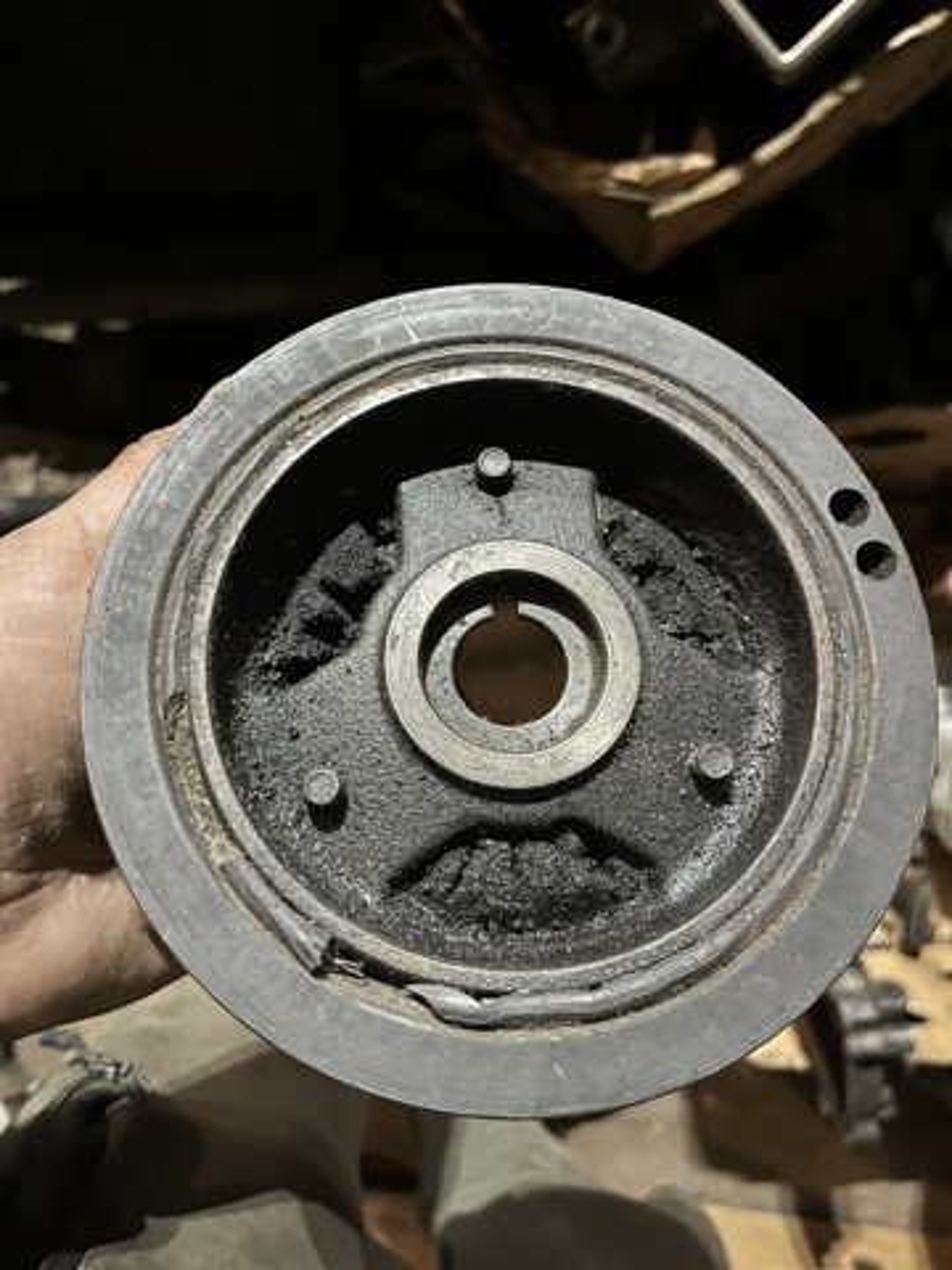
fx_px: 953
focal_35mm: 26
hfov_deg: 53.1
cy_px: 635
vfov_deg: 67.3
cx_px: 476
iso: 500
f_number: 1.6
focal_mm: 5.1
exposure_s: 1/13
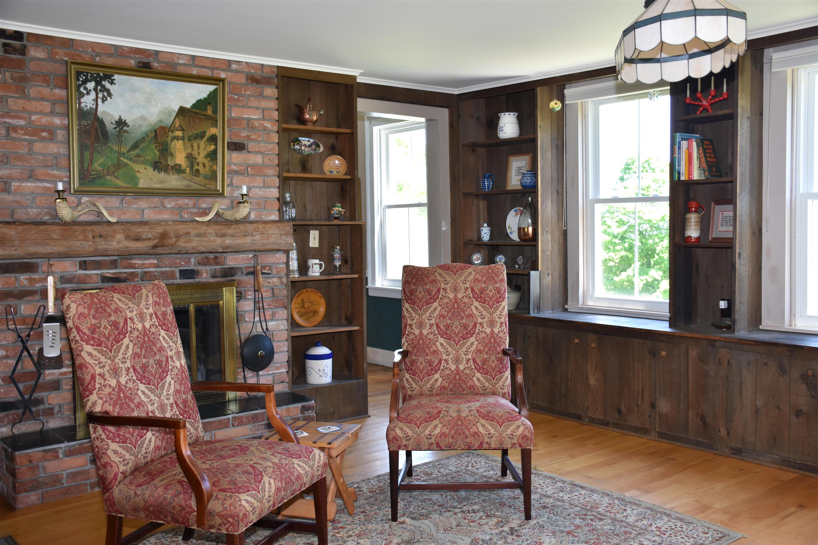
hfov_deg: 53.1
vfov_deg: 36.9
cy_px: 272
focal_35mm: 36
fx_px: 818
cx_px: 409
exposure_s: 1/60
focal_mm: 24
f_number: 4
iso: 320
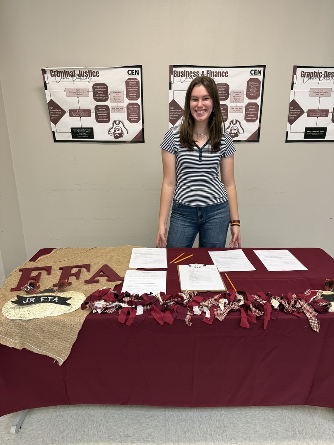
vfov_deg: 71.6
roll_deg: -0.2
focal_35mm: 24
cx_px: 167
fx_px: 309
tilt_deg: -16.5
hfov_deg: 56.8
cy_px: 222
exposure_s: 1/60
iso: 125
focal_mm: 6.76
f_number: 1.78
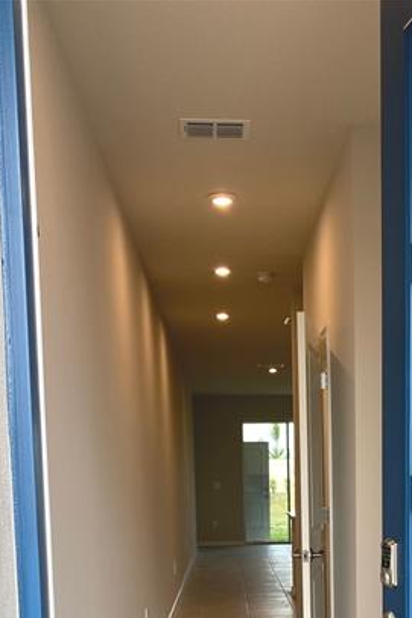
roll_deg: +0.6
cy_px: 582
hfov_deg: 26.2
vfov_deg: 36.0
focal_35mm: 51
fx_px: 876
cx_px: 306
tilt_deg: -5.1
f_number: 1.8
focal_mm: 4.25
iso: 32
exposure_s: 1/129
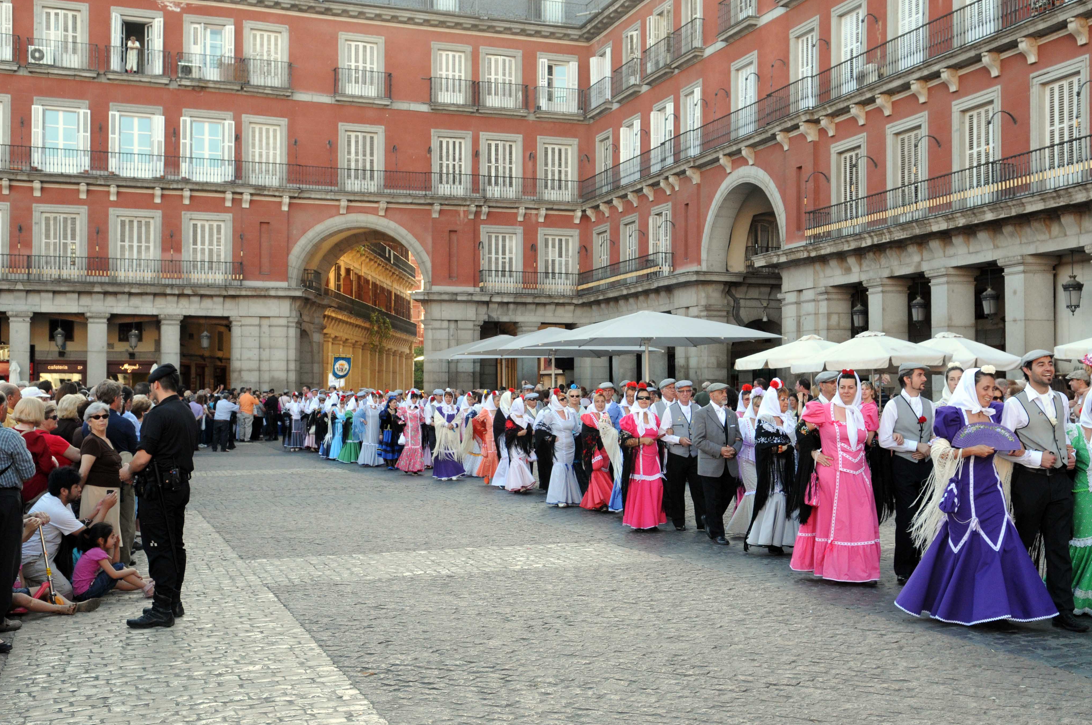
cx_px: 569
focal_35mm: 44
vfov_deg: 30.4
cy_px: 350
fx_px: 1333
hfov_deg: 44.5
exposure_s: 1/200
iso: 640
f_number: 7.1
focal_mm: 28
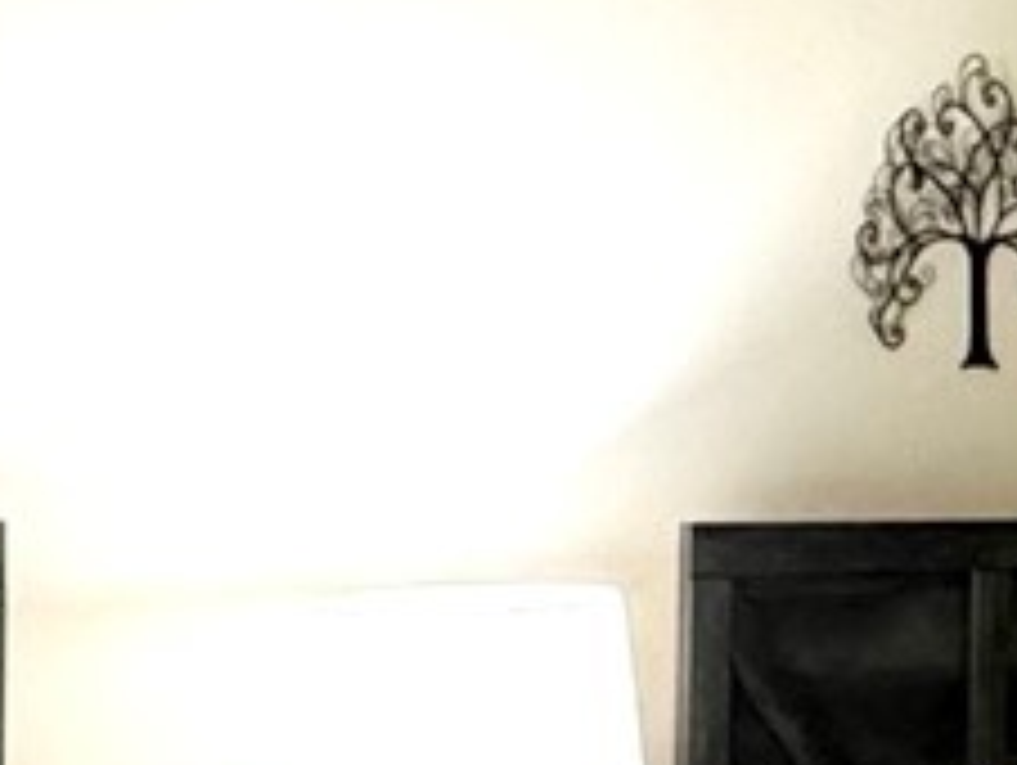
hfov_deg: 18.3
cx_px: 1372
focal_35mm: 99
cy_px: 508
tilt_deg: -1.5
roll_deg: -0.9
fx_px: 2912
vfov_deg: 14.9
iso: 320
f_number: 2.2
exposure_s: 1/60
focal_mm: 2.22
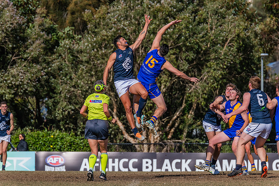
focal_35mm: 438
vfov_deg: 3.1
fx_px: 3394
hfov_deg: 4.7
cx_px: 140
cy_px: 93
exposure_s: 1/2000
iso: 800
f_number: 10
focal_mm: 420
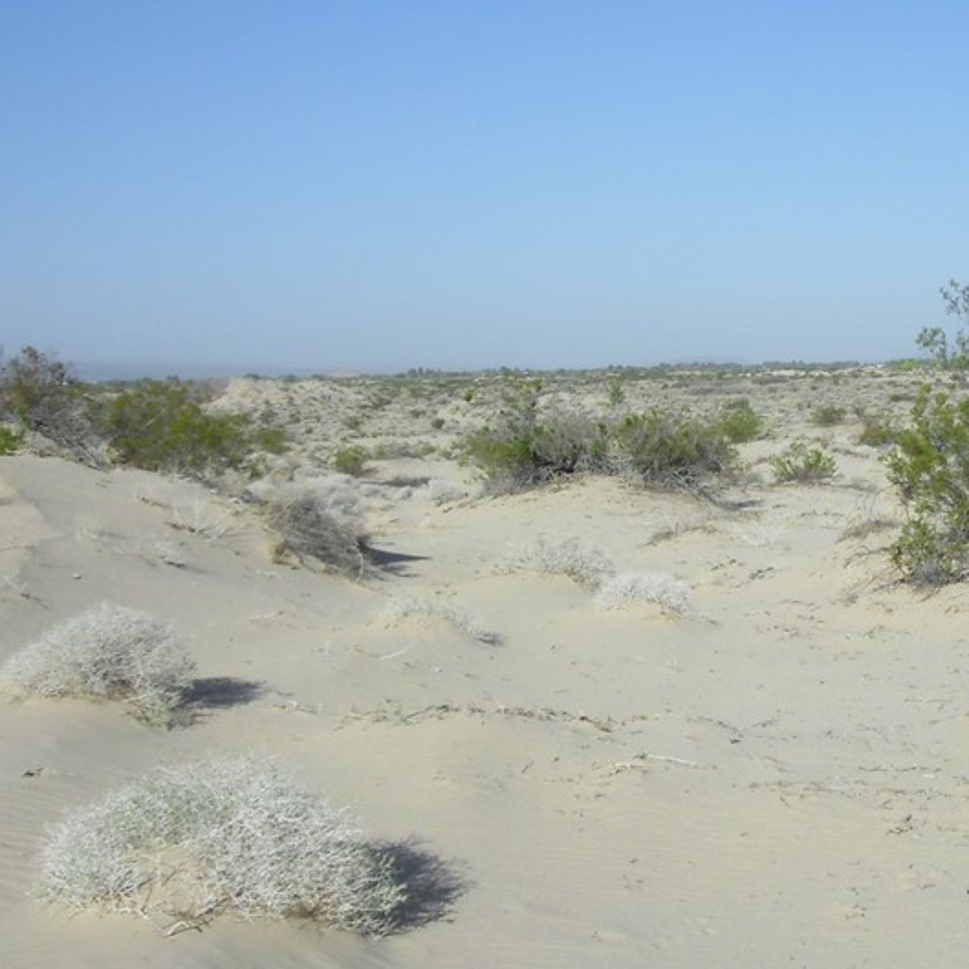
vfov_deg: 26.5
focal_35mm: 65
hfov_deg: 25.8
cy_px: 436
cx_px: 826
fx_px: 2059
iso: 100
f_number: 8
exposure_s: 1/320
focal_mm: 6.2
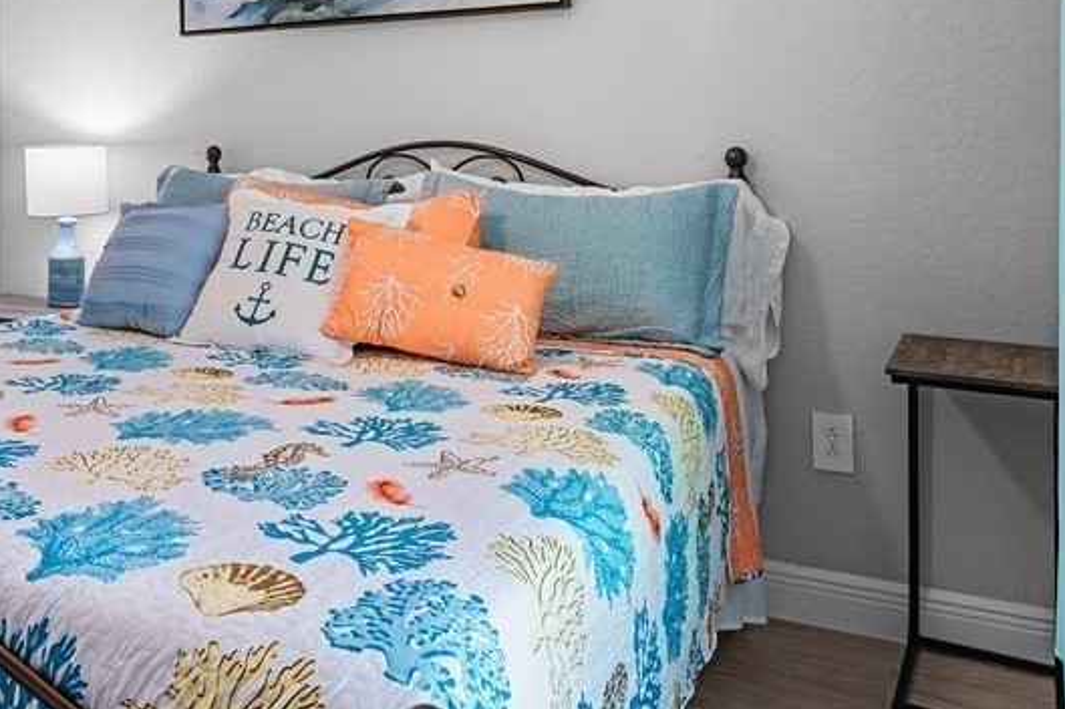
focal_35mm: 37
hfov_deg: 49.6
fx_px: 1094
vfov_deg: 34.9
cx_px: 253
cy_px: 152
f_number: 10
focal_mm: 18
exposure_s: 2.5
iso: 320
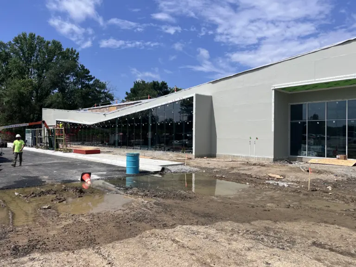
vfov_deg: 53.1
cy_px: 134
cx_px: 178
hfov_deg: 67.3
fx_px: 267
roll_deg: -0.5
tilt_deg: +0.5
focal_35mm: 26
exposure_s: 1/7463
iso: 50
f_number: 1.5
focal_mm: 5.7
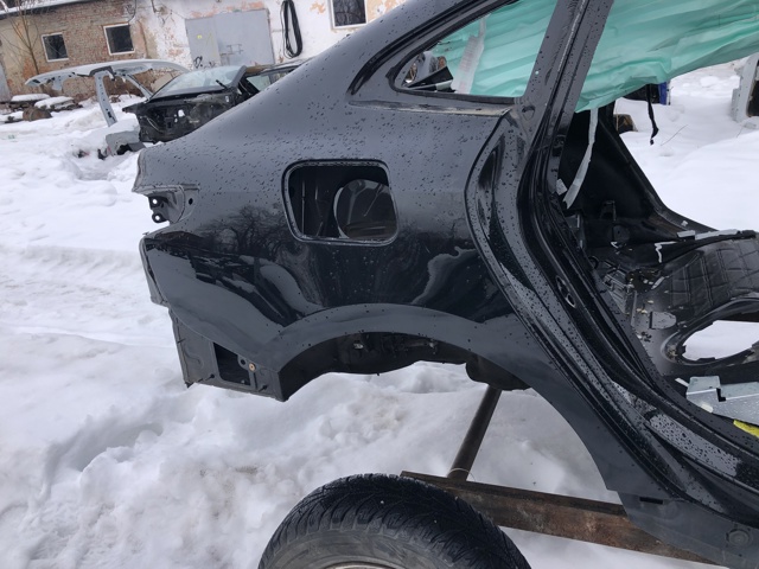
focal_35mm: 28
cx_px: 380
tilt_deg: -20.2
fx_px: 614
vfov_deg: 49.7
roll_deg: +6.6
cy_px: 284
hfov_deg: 63.4
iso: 20
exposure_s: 1/484
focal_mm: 4
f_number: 1.8
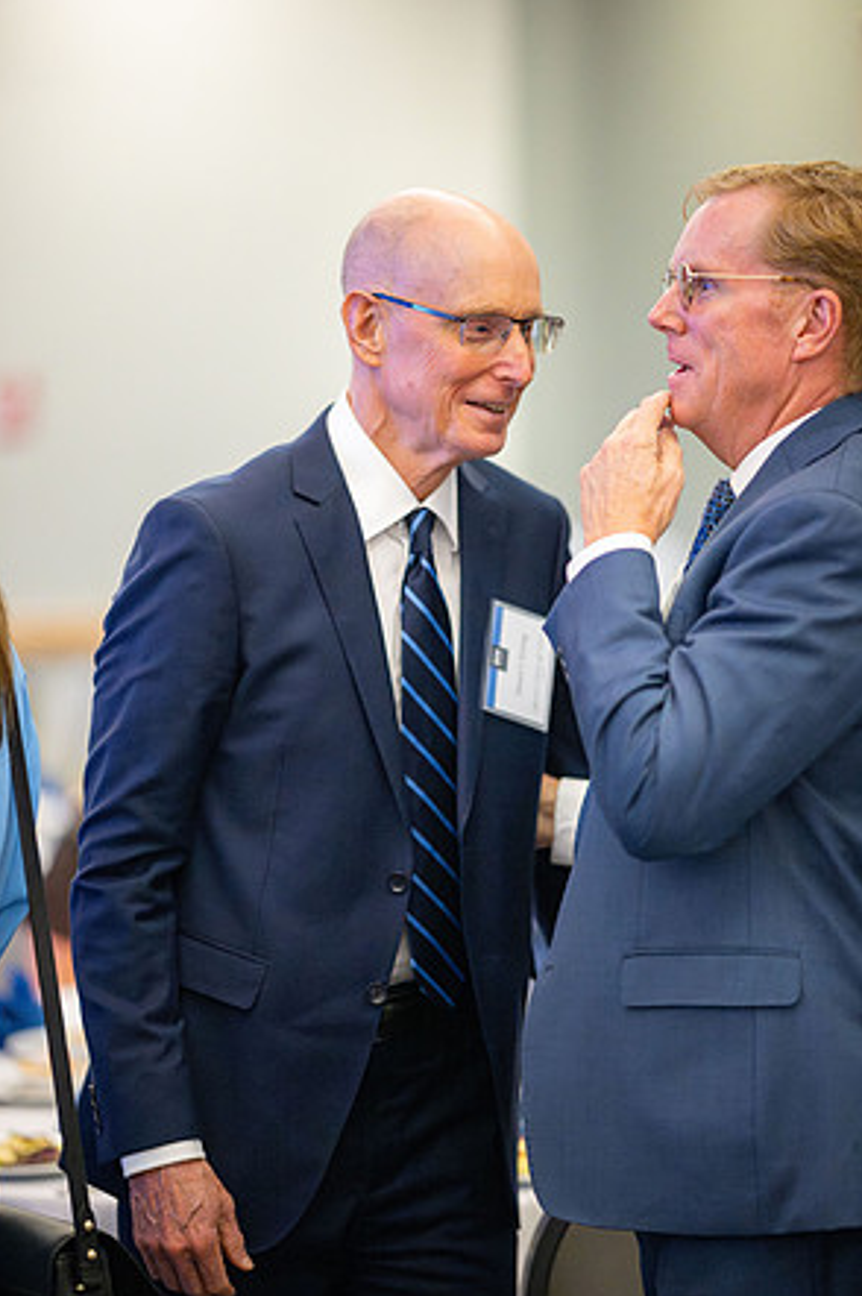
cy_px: 657
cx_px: 434
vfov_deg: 19.1
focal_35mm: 107
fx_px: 3849
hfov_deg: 12.8
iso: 6400
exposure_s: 1/500
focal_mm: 105
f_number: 1.4
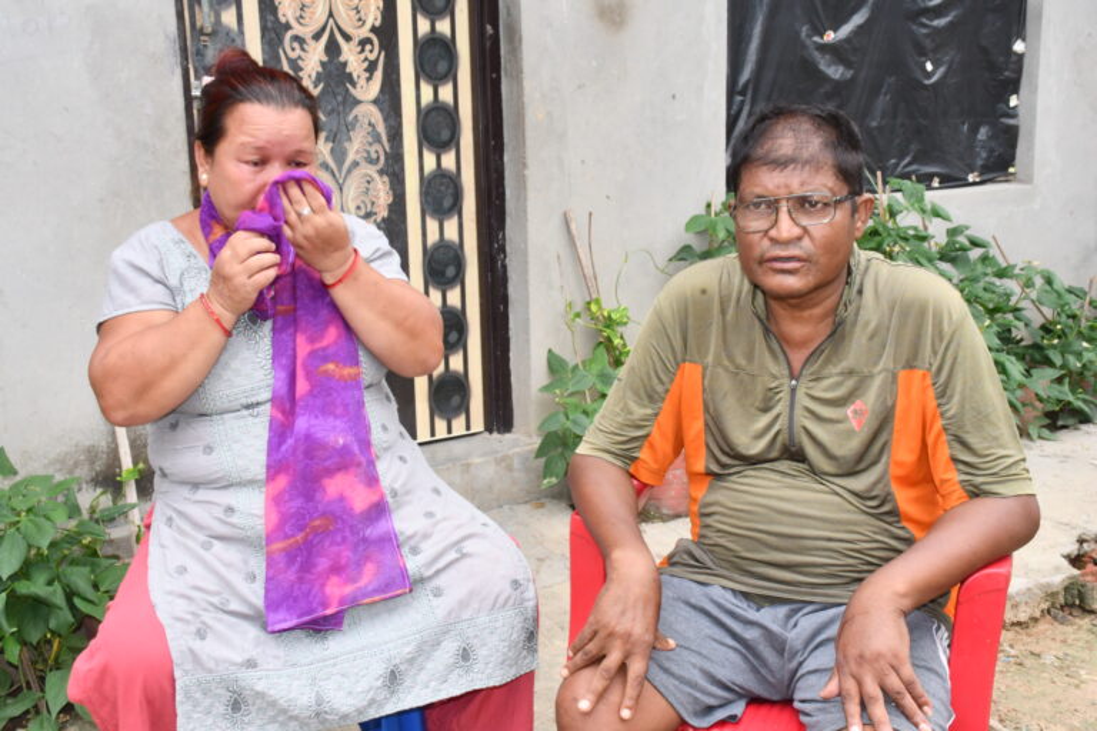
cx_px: 548
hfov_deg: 48.5
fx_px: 1219
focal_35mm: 40
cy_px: 366
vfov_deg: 33.4
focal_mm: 27
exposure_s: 1/60
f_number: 4
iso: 1250
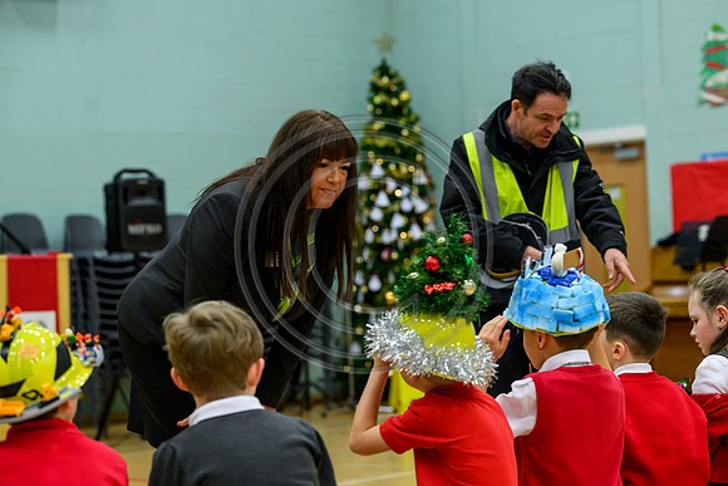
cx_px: 364
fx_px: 1881
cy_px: 243
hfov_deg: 21.9
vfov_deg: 14.7
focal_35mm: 93
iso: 2500
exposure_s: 1/200
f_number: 4
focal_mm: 93
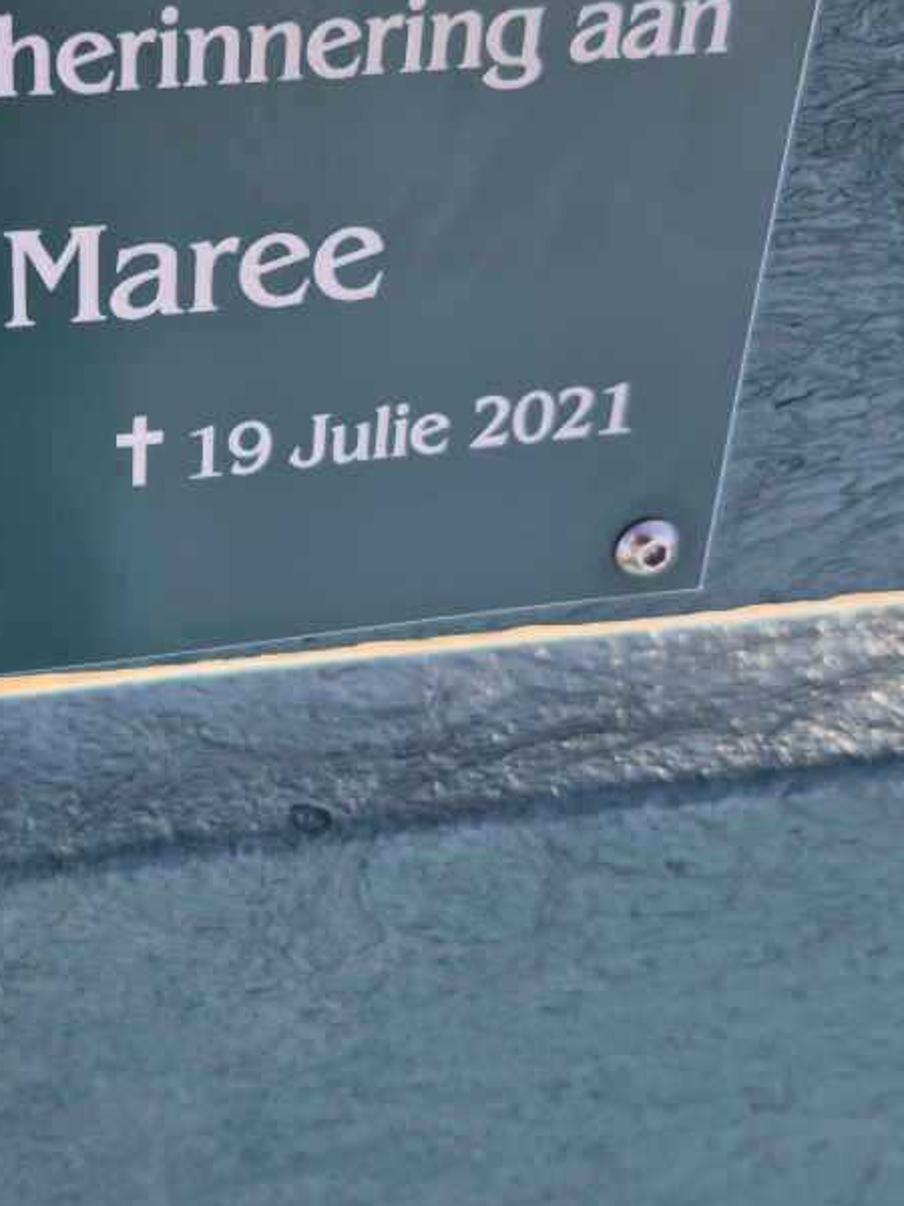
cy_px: 384
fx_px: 1602
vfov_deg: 40.6
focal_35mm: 46
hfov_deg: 30.2
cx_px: 100
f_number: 1.8
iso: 25
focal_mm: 5.4
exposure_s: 1/760
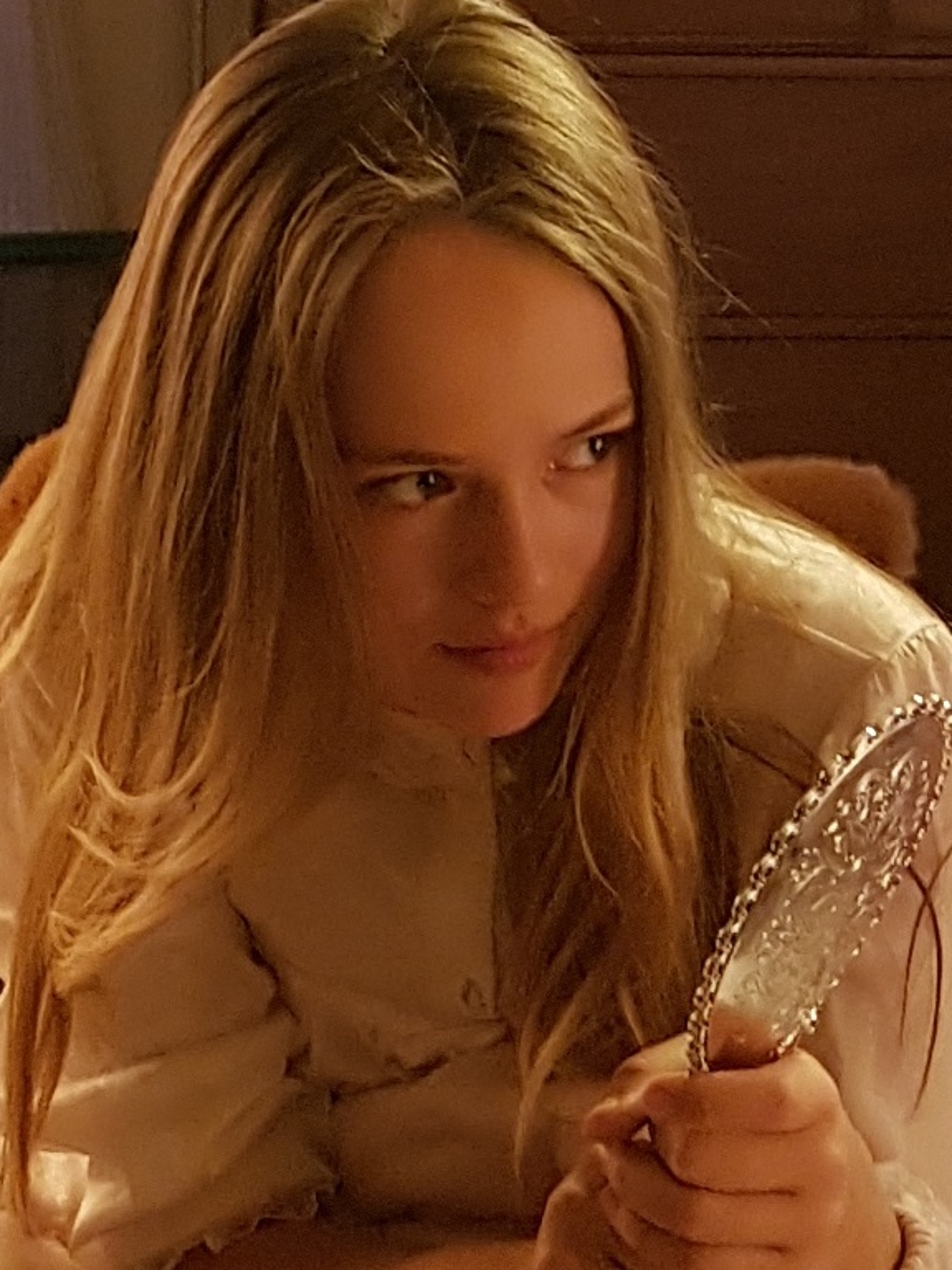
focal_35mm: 26
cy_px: 635
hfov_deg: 53.1
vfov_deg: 67.3
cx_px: 476
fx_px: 953
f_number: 1.7
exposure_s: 1/20
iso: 200
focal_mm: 4.2
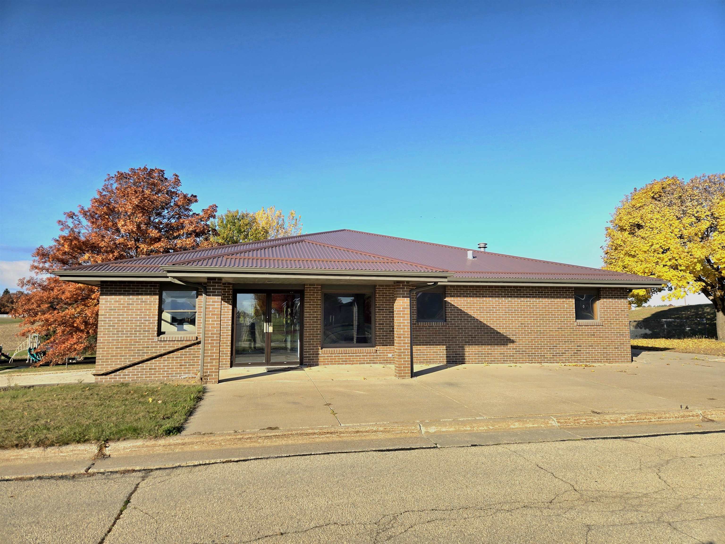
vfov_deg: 58.9
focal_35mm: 23
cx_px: 362
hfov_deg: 73.9
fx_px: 482
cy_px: 272
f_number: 1.8
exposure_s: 1/2000
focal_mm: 5.4
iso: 25
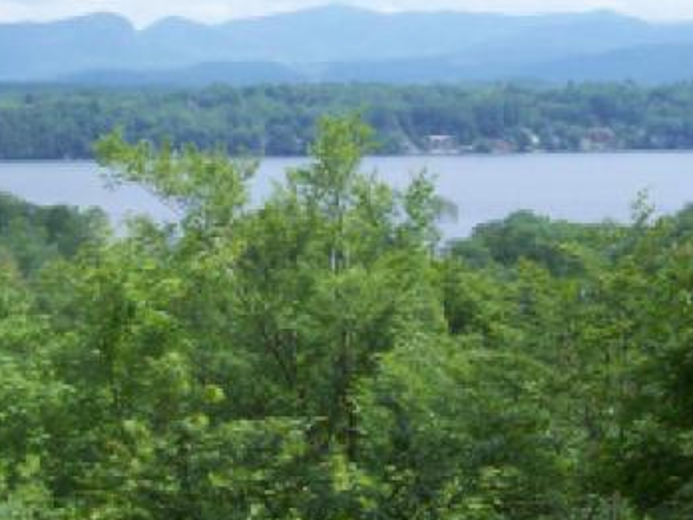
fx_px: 2122
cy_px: 142
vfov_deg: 13.9
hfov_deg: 18.5
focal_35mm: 106
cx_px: 265
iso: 80
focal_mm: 6
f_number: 4.8
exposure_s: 1/418
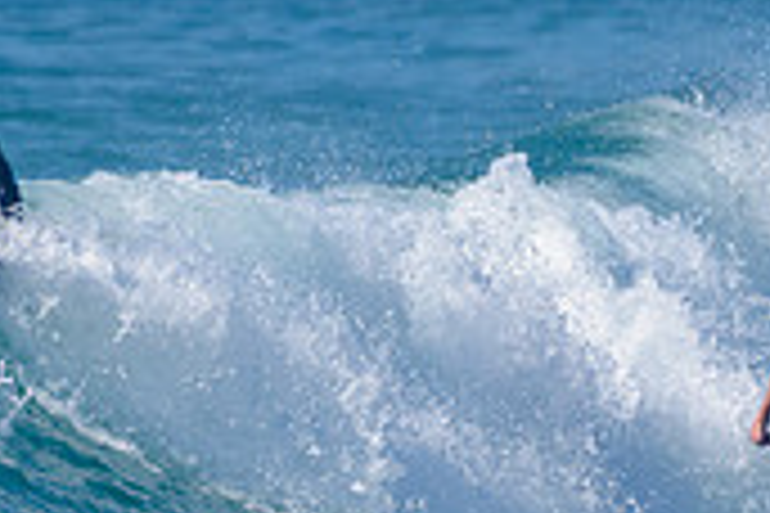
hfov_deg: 1.0
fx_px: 44485
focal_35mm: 2080
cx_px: 911
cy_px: 451
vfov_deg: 0.7
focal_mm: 500
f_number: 5.6
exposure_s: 1/2000
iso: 250
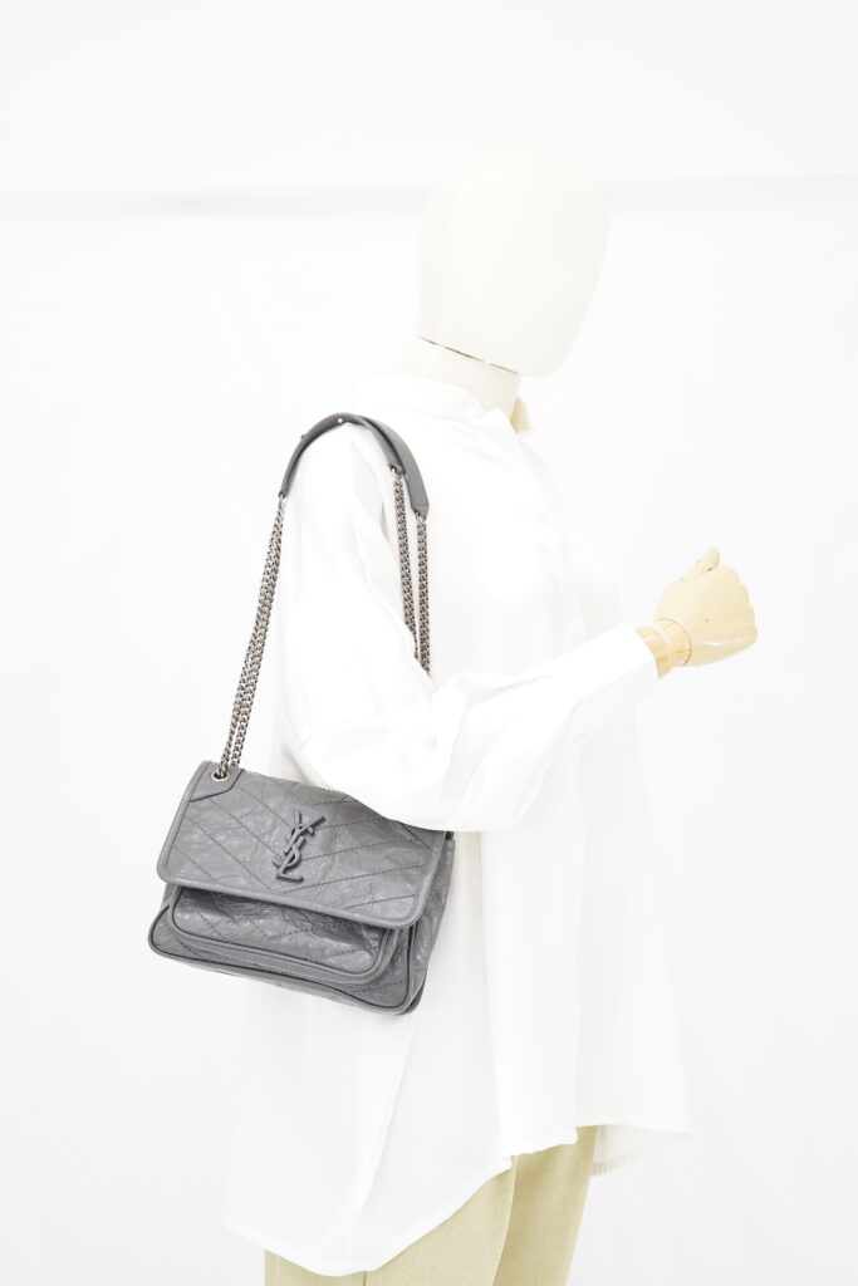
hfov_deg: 27.0
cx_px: 429
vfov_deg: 39.6
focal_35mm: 50
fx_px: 1787
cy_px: 643
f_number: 6.3
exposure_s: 1/5
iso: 640
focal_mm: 50
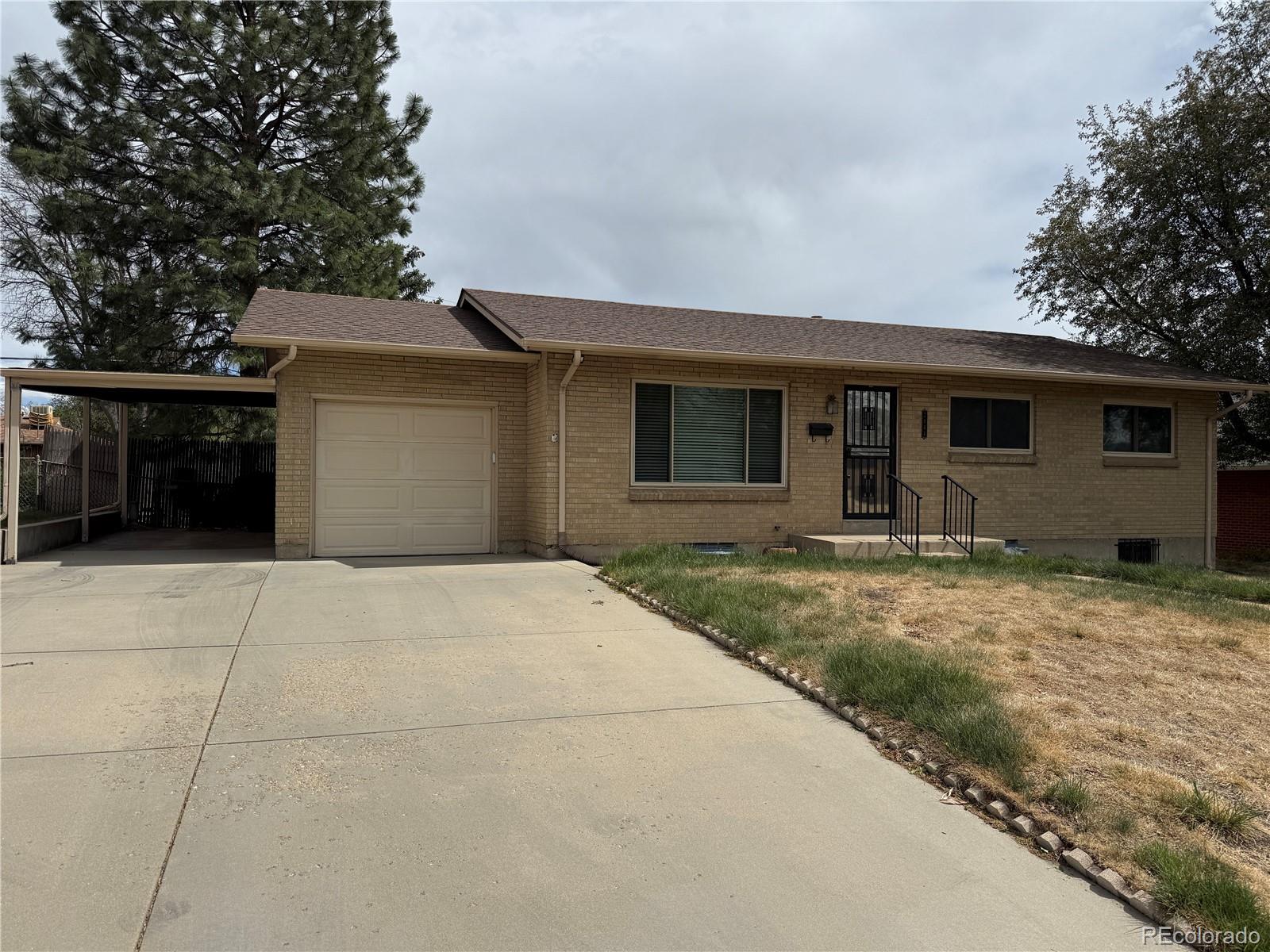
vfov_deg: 56.8
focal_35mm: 24
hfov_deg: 71.6
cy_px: 476
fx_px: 881
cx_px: 635
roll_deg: -0.3
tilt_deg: +1.2
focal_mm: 6.76
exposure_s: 1/9091
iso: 80
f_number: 1.78
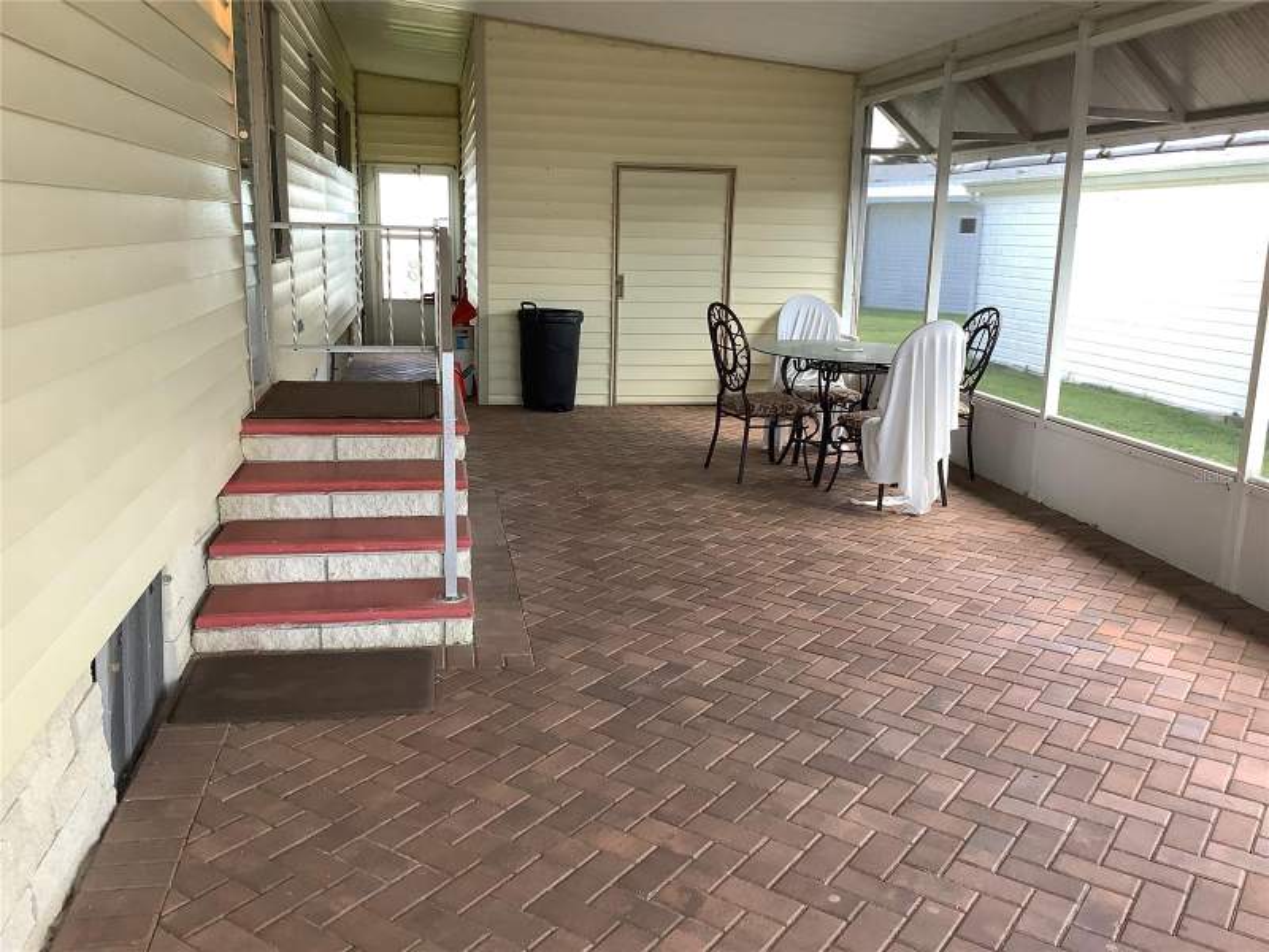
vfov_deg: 45.4
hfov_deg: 58.4
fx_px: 1136
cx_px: 634
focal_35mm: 31
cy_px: 476
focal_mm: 3.3
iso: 80
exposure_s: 1/120
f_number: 2.4
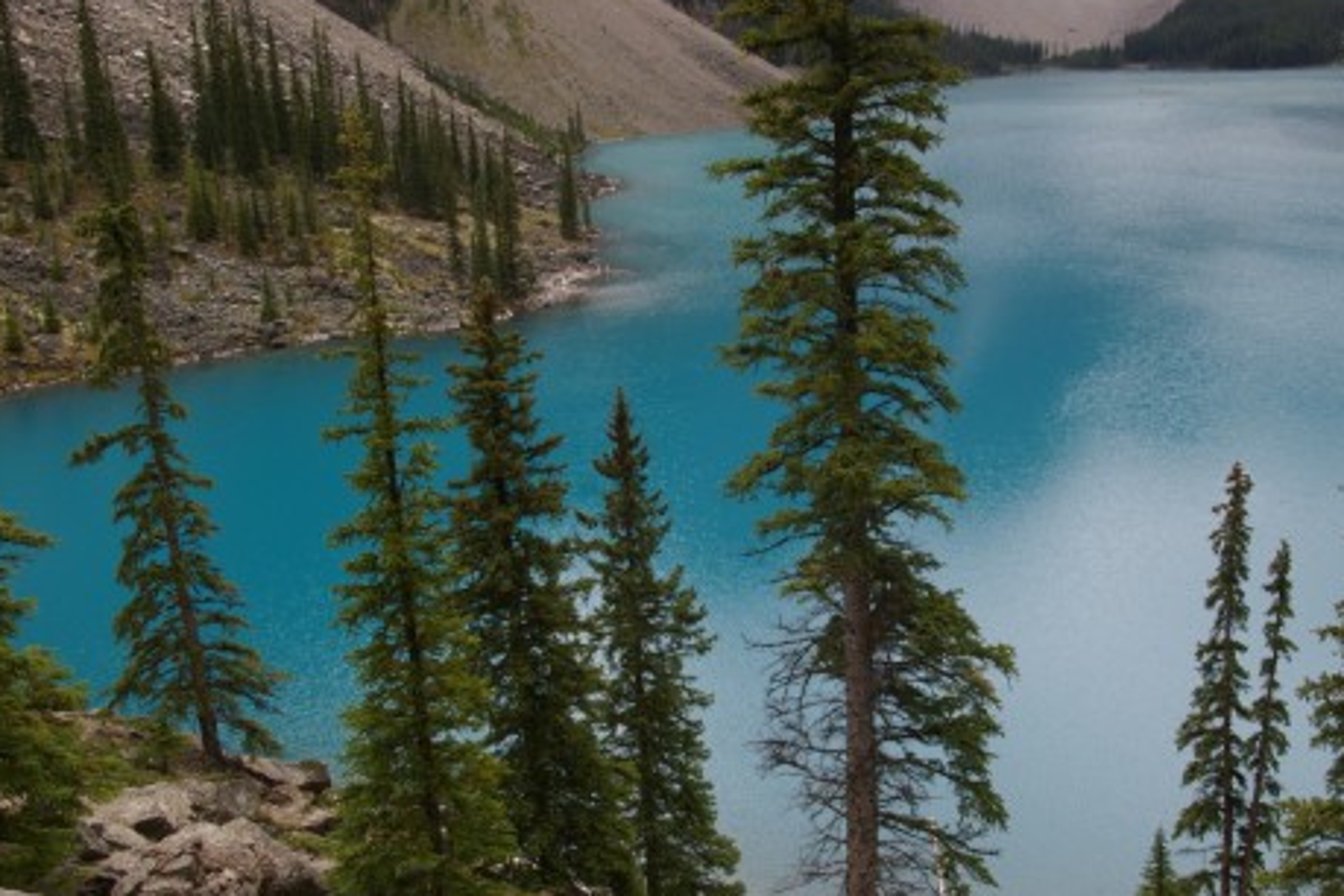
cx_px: 723
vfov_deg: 35.5
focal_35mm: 38
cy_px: 452
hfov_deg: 51.2
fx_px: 1402
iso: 200
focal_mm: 23
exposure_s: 1/250
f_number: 8
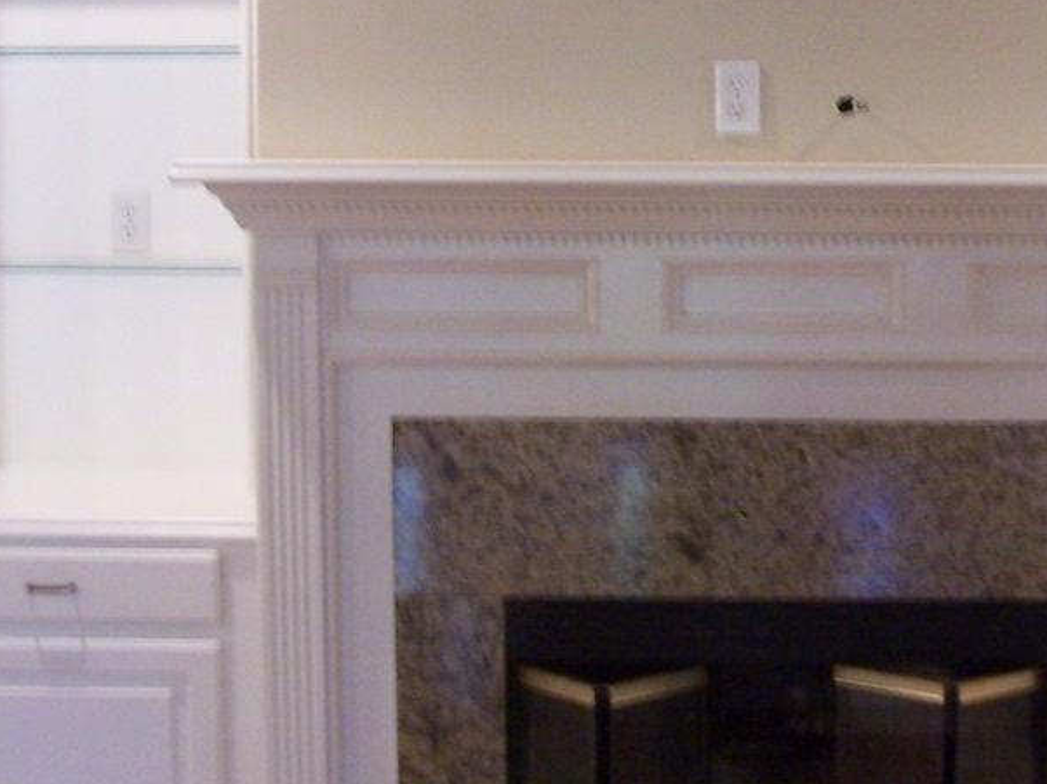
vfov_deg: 15.1
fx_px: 2963
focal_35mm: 98
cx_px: 816
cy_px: 309
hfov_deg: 19.9
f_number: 2.8
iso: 140
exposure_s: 1/8
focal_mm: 6.3
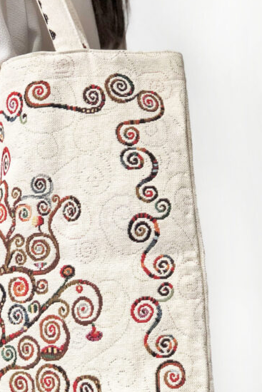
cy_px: 194
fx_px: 1255
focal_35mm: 115
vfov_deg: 17.8
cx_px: -21
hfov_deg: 11.8
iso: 32
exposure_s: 1/33
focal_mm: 6.6
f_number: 2.8
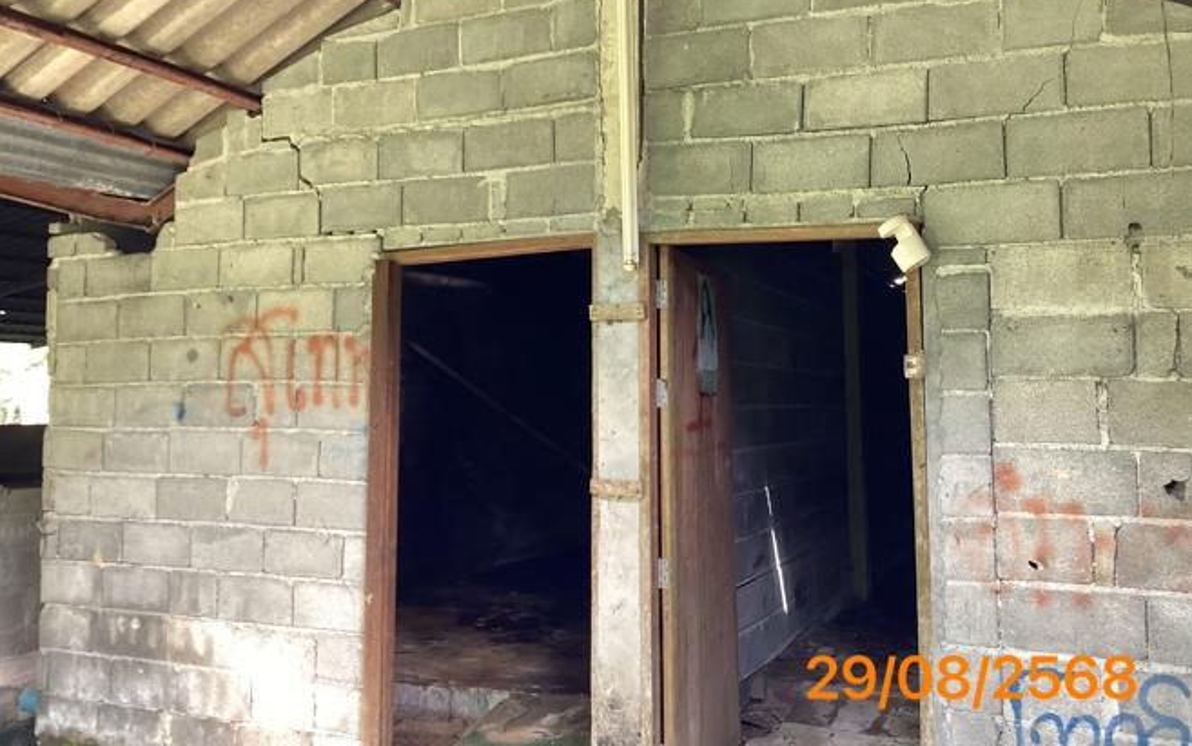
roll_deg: -0.7
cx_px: 597
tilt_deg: +3.8
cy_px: 309
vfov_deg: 38.2
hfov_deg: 58.1
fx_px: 1072
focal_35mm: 33
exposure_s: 1/60
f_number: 2.4
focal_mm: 3.3
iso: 125
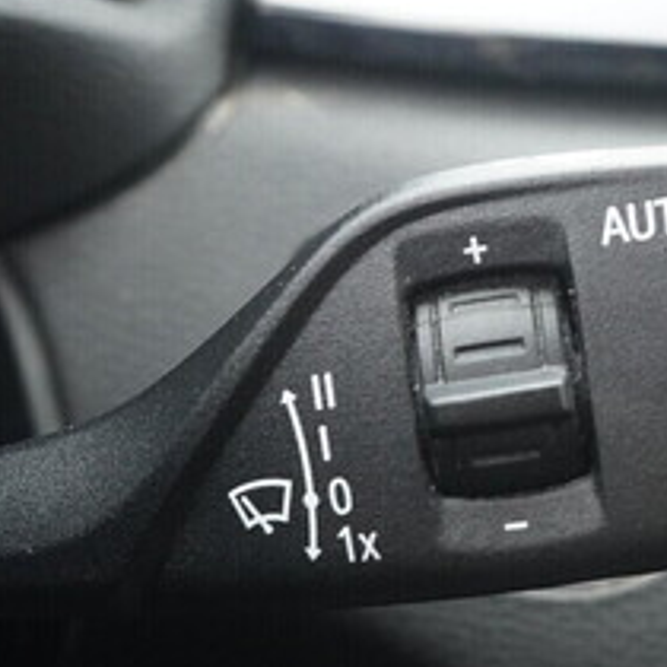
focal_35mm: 80
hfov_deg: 21.3
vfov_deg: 21.6
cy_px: 305
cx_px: 549
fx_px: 1744
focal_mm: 24
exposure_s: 1/60
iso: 3200
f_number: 6.3
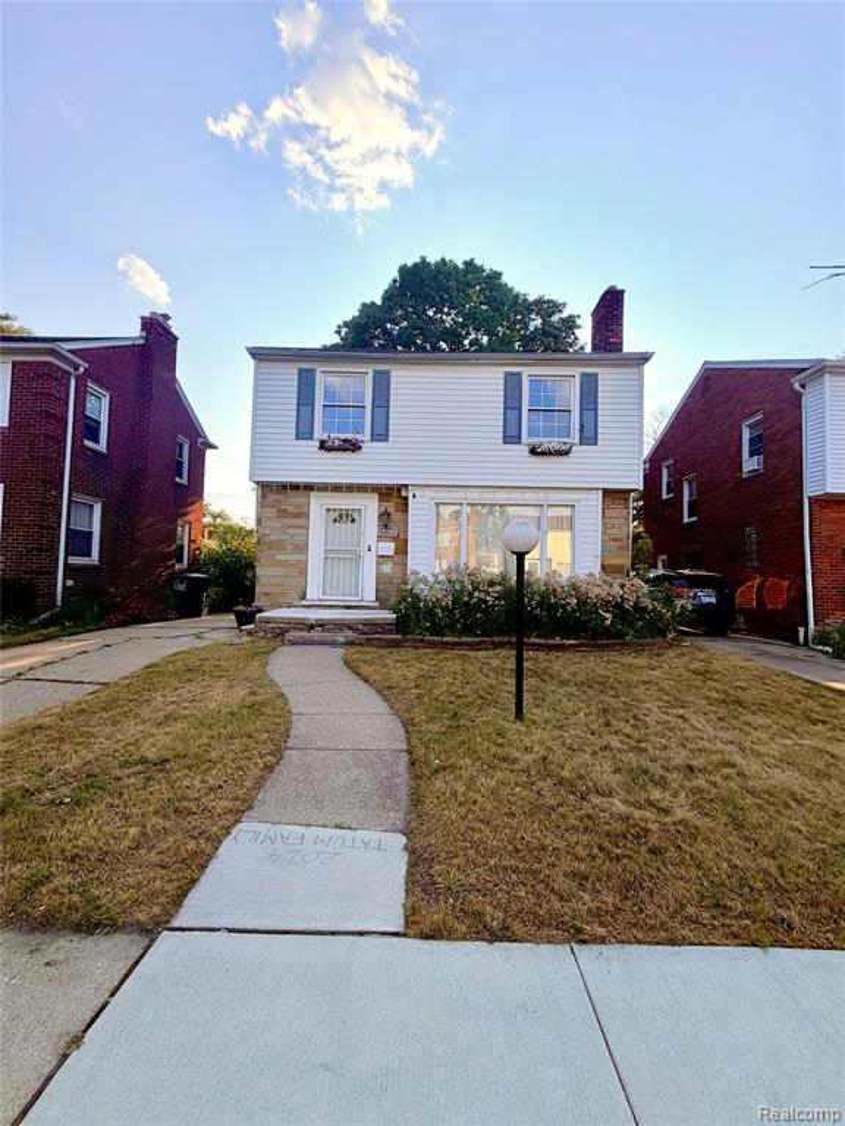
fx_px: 456
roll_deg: -1.7
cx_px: 422
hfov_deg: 85.7
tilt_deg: +2.7
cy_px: 563
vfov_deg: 102.1
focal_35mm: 14
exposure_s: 1/864
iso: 20
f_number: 2.2
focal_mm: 2.22
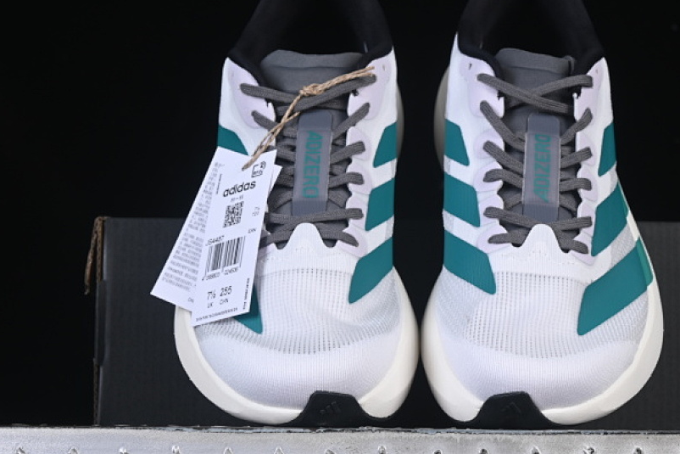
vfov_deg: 13.6
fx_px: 1908
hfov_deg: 20.2
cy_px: 238
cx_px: 408
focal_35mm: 101
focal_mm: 50
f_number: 8
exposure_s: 1/80
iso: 160
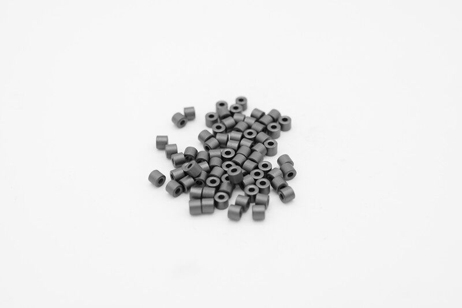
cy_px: 154
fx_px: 770
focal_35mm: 60
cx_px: 231
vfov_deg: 22.6
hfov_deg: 33.4
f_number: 8
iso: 400
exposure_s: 1/125
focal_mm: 40
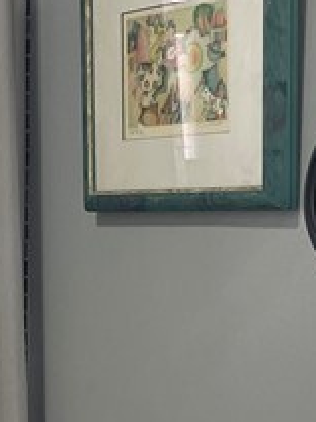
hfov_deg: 11.3
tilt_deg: -9.0
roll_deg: +0.4
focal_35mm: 128
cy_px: 442
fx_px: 1558
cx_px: -109
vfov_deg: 15.1
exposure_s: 1/120
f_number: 1.6
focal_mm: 4.2
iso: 50
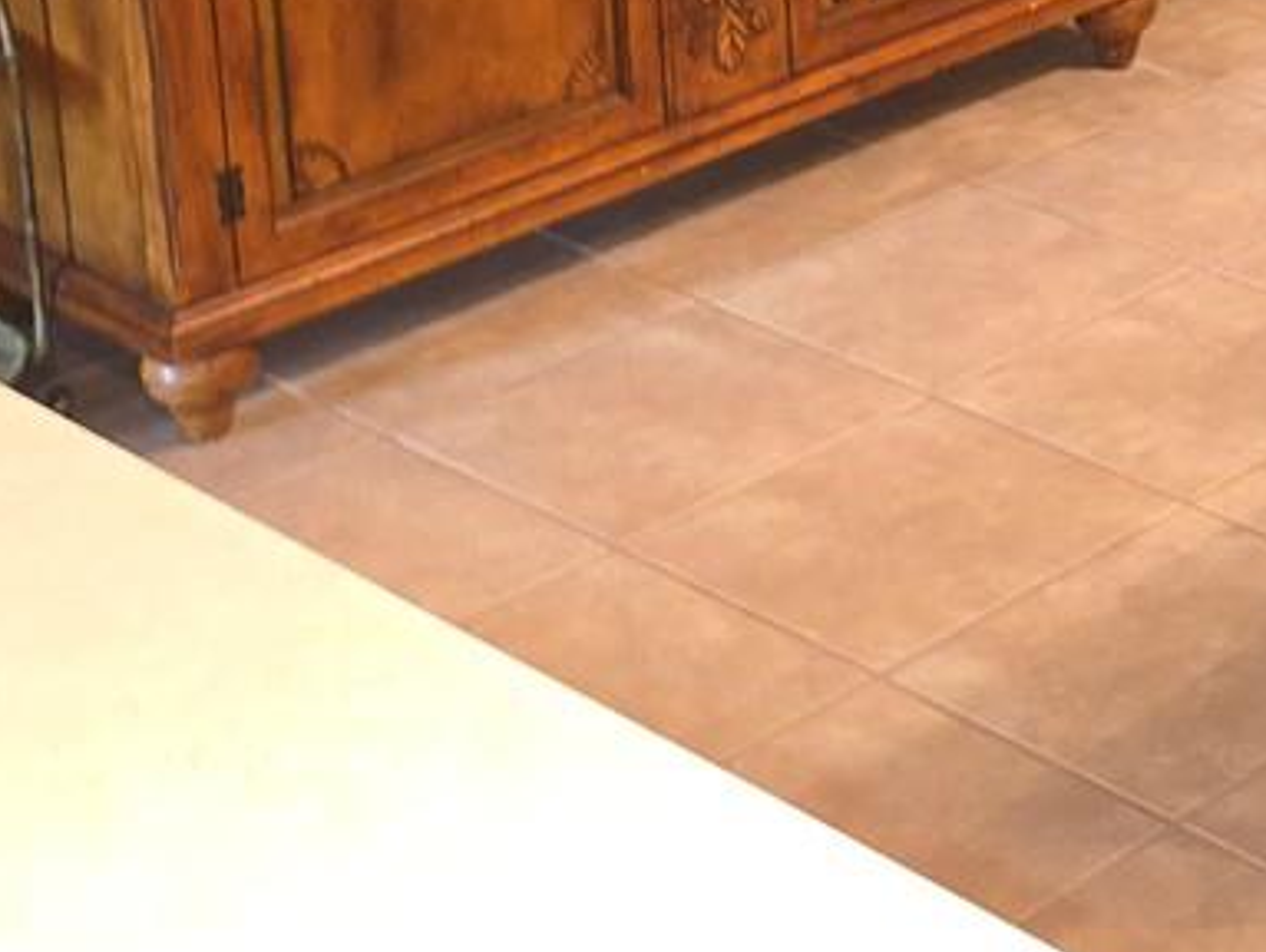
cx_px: 1884
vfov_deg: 14.3
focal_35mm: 96
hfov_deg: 18.2
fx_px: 3514
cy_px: -526
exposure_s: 1/12
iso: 125
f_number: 1.7
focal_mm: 6.3
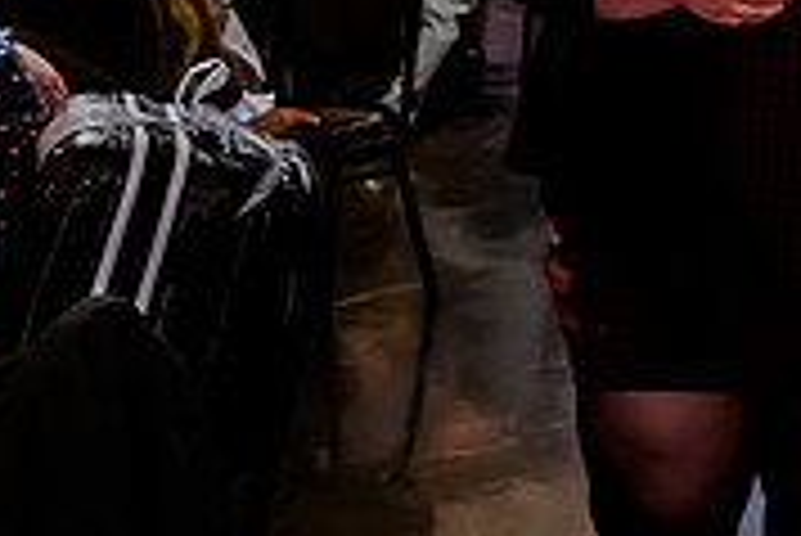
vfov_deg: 11.5
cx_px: 1040
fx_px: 2605
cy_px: -137
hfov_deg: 16.5
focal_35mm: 117
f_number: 2.8
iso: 5000
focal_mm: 36
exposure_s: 1/200
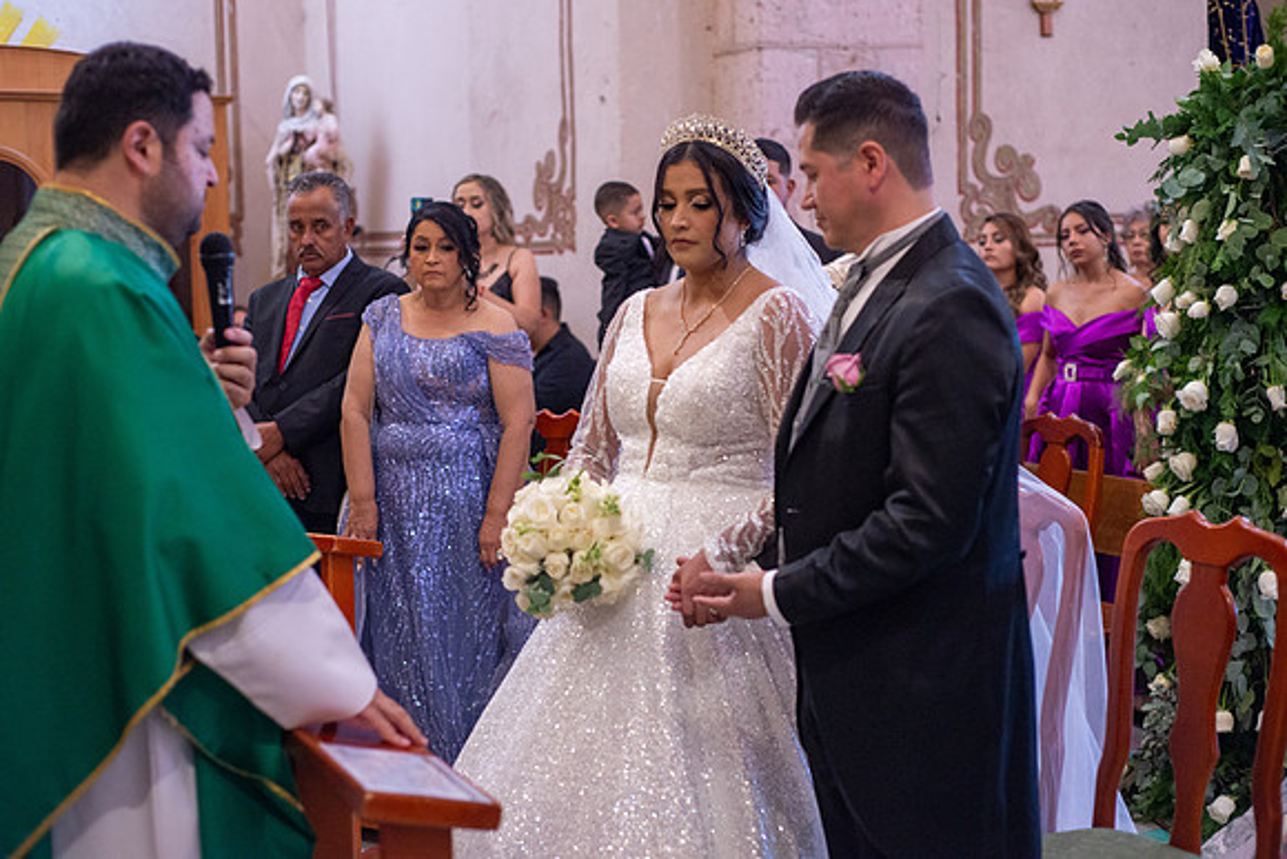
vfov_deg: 27.0
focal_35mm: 50
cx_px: 644
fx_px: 1788
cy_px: 430
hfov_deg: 39.6
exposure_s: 1/125
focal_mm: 50
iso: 2500
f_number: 2.8
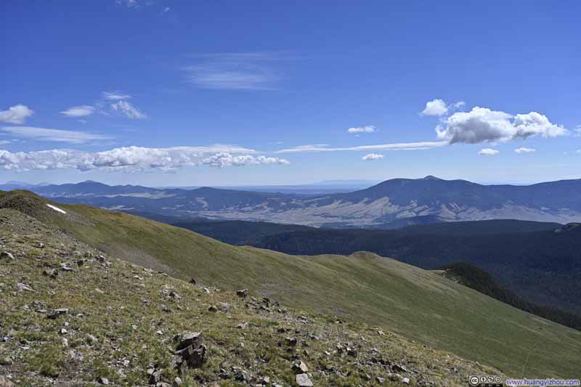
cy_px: 194
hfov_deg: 60.3
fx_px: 500
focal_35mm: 31
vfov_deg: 42.3
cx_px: 290
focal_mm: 31
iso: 64
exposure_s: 1/1250
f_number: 5
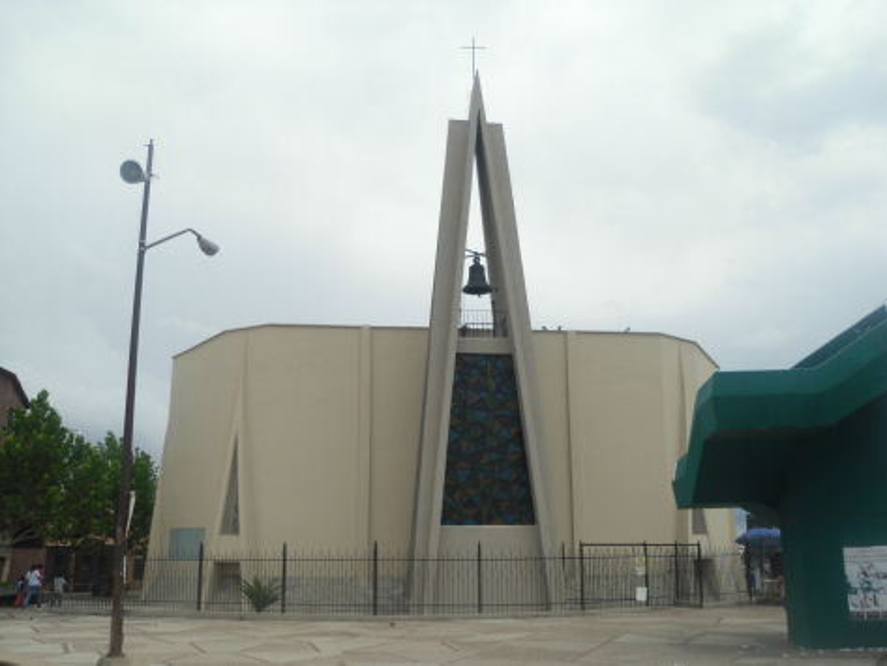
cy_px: 333
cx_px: 444
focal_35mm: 34
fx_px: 871
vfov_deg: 41.8
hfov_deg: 53.9
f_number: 8.1
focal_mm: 6
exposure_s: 1/267
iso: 80
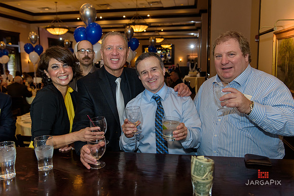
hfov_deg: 58.7
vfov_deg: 41.1
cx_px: 147
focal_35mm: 32
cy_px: 98
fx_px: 261
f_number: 3.2
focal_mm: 32
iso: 1600
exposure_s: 1/125
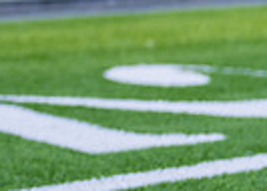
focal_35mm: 236
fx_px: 1790
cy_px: -103
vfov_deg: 6.0
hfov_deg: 8.3
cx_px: -152
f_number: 1.2
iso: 100
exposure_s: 1/640
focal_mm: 50
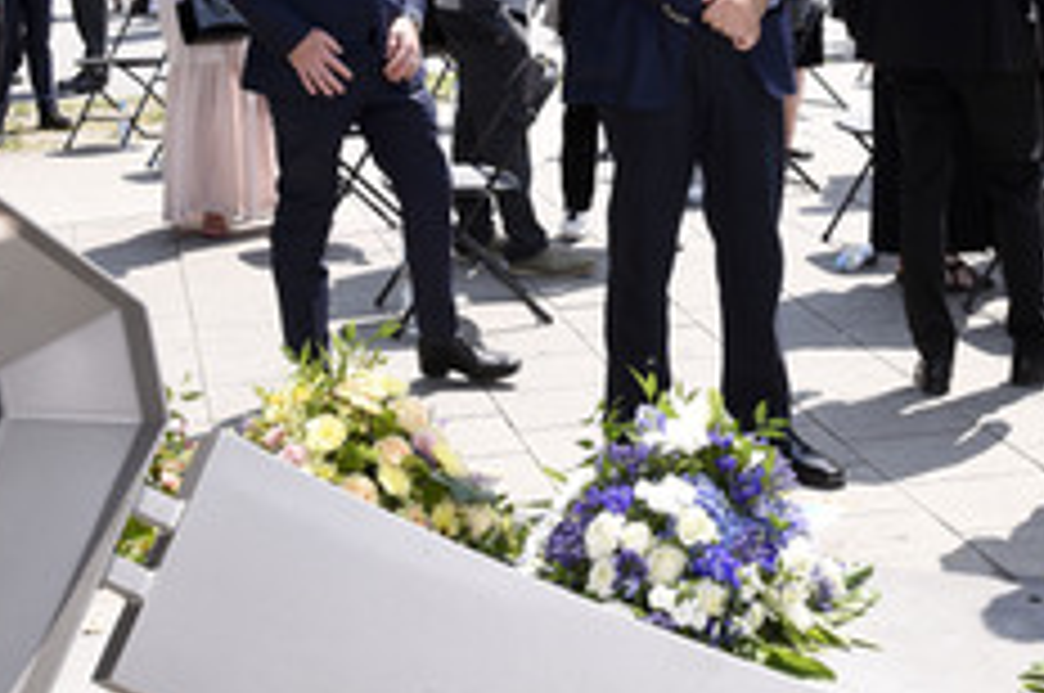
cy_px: 50
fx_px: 2143
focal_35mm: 74
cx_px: 695
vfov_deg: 18.0
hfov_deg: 27.2
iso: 400
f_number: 11
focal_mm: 38
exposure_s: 1/160
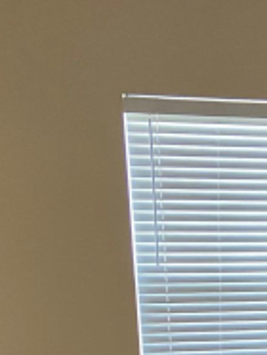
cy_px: 595
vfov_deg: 17.8
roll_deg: -0.4
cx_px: 292
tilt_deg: -19.7
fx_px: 954
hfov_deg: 15.5
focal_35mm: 93
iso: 200
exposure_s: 1/60
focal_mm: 4.25
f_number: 1.8
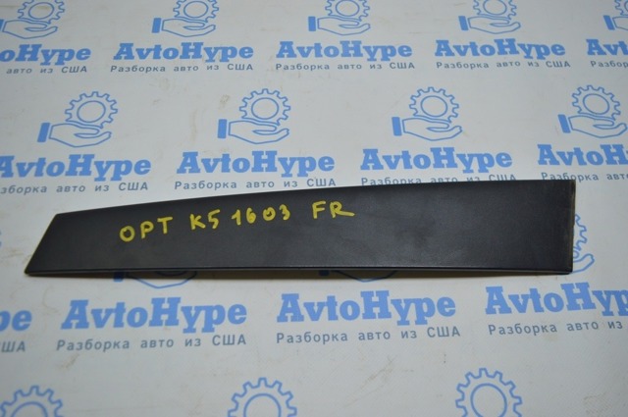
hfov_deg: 62.0
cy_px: 208
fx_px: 523
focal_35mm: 30
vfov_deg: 43.5
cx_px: 314
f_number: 3.8
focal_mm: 20
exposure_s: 1/160
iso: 400
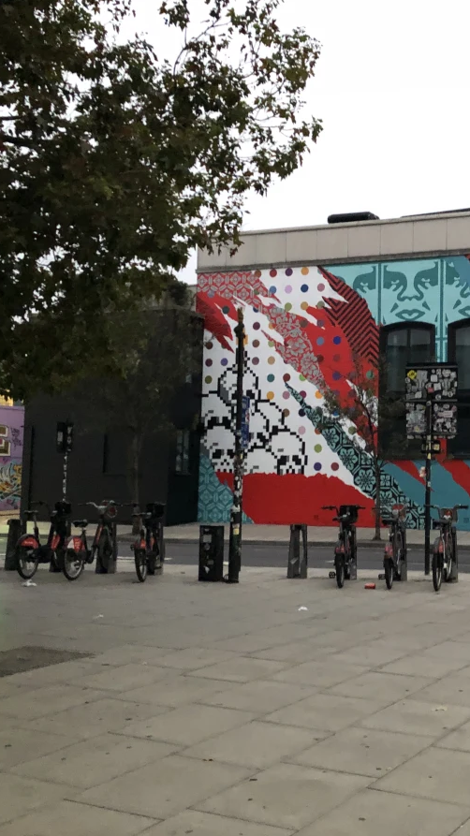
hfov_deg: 27.9
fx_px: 909
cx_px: 422
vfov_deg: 49.4
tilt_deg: +5.8
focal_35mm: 41
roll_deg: +0.8
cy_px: 419
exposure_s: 1/4
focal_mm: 4
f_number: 1.8
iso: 100
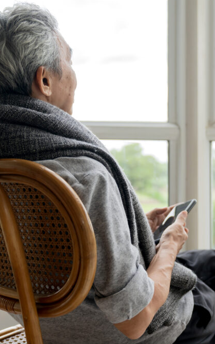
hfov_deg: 22.9
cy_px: 172
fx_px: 525
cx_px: 165
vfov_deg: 36.3
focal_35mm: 56
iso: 640
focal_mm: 36
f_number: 2.8
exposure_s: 1/500
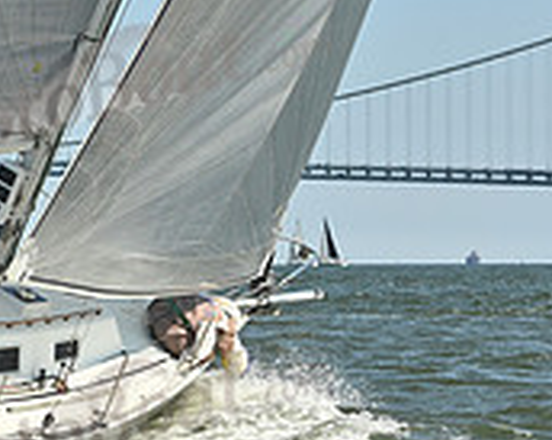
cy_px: 304
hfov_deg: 8.5
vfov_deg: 6.9
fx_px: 3621
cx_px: -282
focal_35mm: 222
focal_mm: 70
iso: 320
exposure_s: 1/1250
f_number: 9
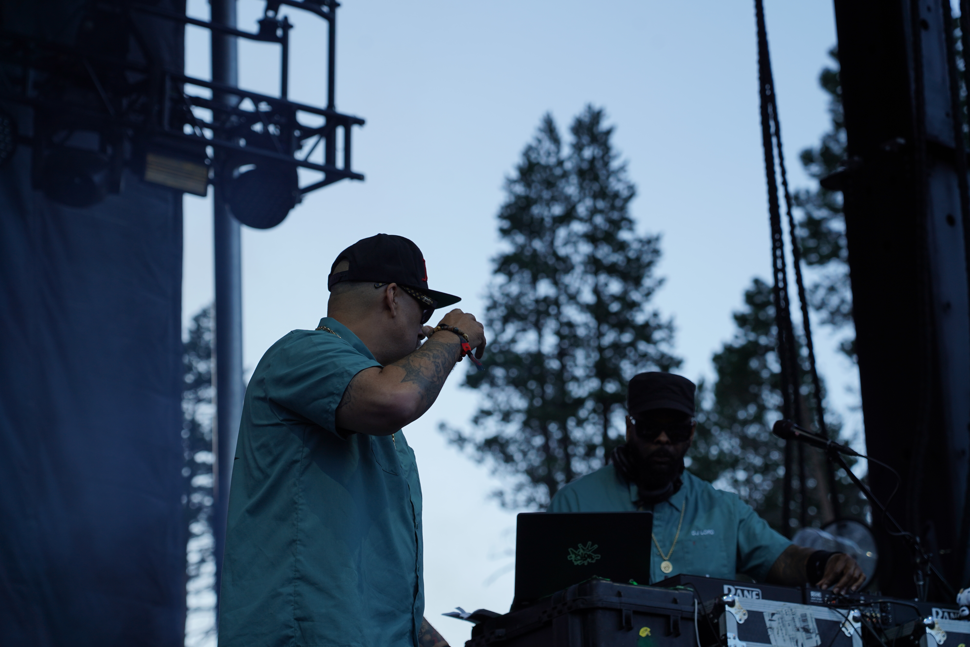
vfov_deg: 13.0
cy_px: 324
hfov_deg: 19.5
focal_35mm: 105
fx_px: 2829
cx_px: 485
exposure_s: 1/250
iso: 100
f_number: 5.6
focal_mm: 105
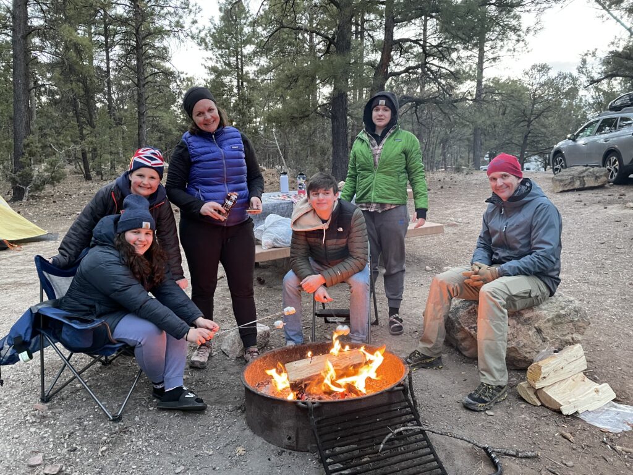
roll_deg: -1.0
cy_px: 238
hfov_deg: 67.3
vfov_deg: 53.1
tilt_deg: -7.3
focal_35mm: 26
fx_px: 475
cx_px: 316
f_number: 1.6
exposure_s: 1/31
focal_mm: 4.2
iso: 640
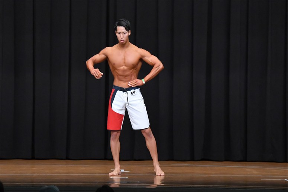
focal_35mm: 202
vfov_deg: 6.8
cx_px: 144
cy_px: 96
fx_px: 1615
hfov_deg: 10.2
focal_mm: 135
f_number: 5.6
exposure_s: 1/400
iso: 8000
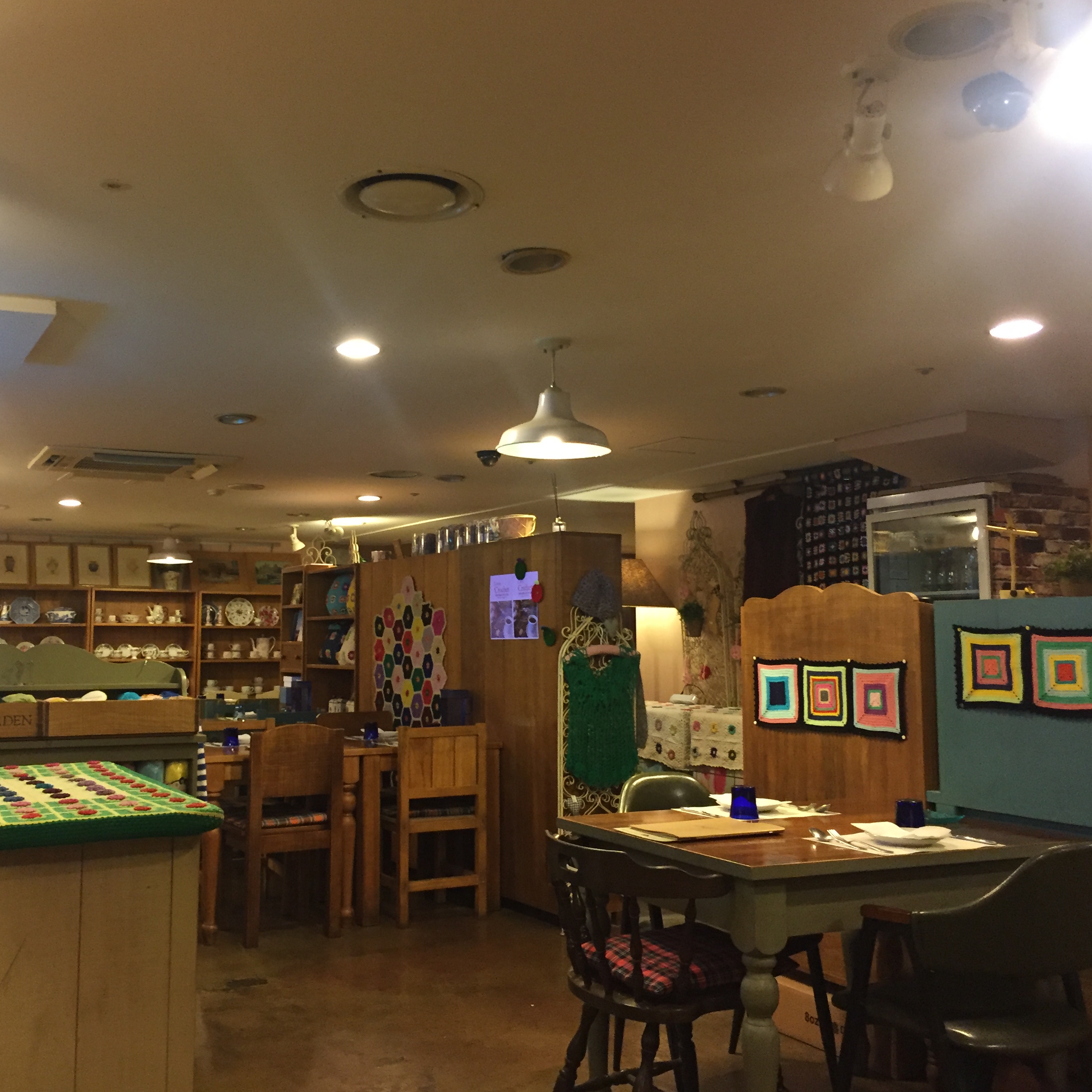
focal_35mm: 35
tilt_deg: +4.8
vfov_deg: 47.2
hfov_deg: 47.0
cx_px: 445
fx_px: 1249
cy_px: 536
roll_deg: -1.3
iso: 200
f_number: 2.2
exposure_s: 1/30
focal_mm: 4.15
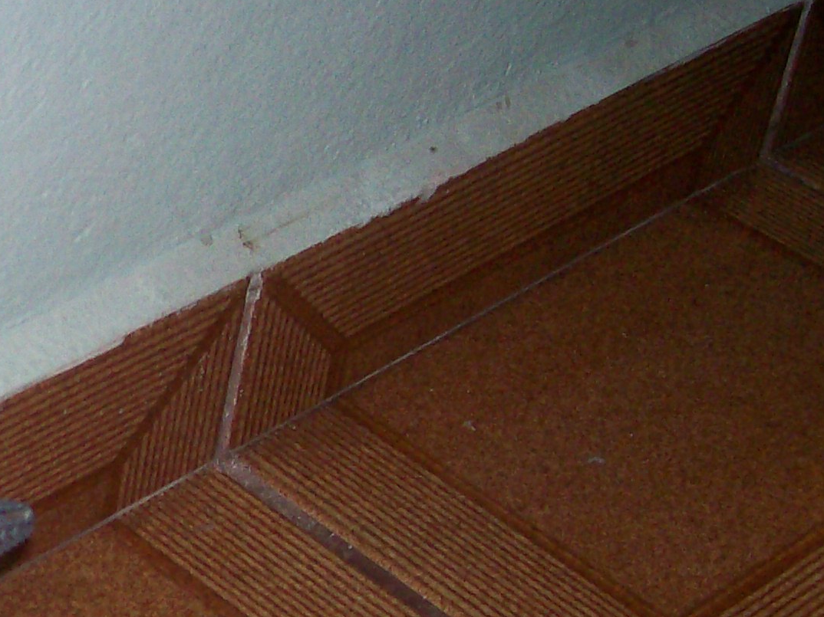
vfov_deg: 14.2
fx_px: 2451
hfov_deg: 17.9
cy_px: 546
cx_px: -229
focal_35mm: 103
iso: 140
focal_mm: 6
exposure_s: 1/64
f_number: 2.7
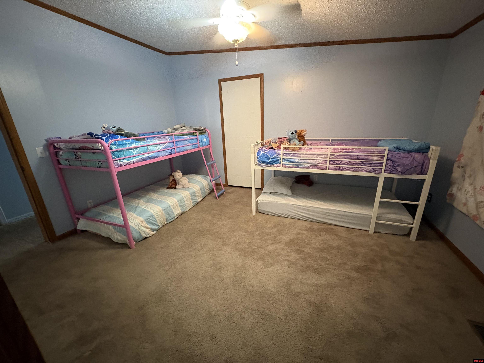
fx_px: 196
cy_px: 182
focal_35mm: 14
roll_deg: +3.5
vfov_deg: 85.7
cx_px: 242
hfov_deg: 102.1
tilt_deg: -17.1
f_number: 2.2
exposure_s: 1/30
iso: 1000
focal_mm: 2.22
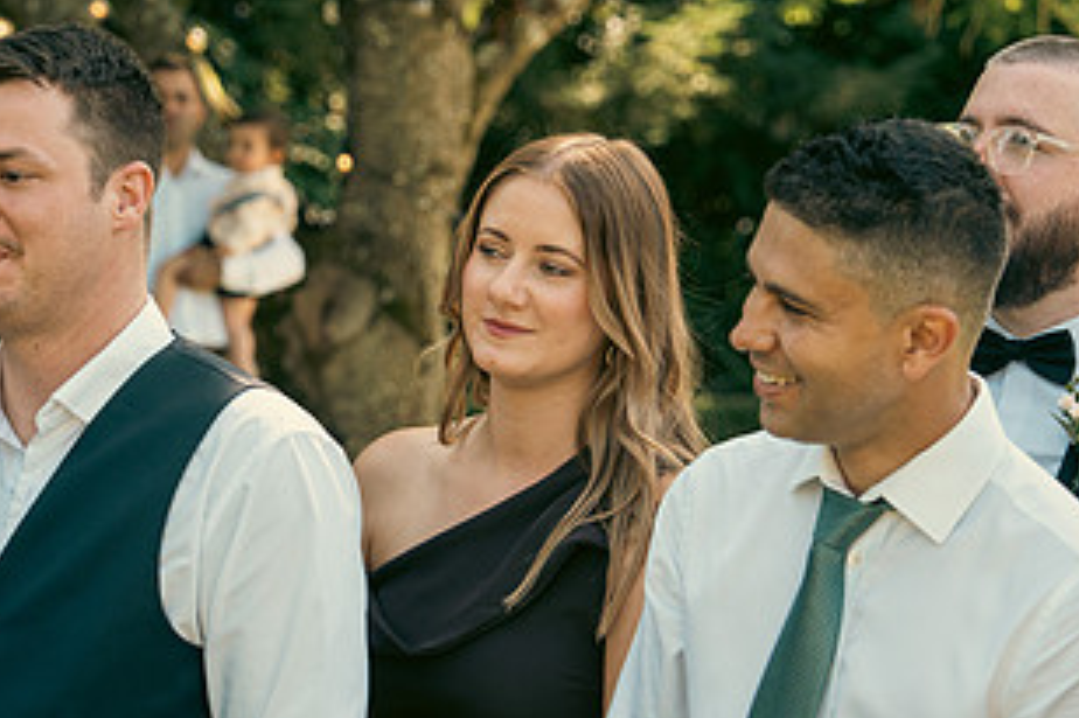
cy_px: 443
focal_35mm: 132
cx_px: 511
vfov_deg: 10.4
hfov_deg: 15.5
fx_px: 3954
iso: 250
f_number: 3.5
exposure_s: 1/400
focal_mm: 70
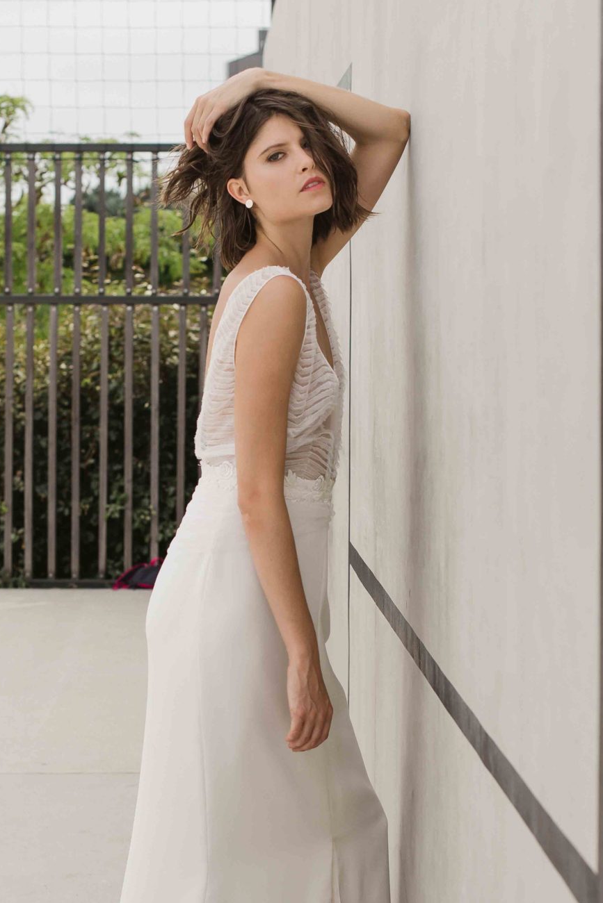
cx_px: 246
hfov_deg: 16.4
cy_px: 564
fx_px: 2085
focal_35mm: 83
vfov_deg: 24.4
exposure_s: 1/1250
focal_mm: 50
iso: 80
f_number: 4.5
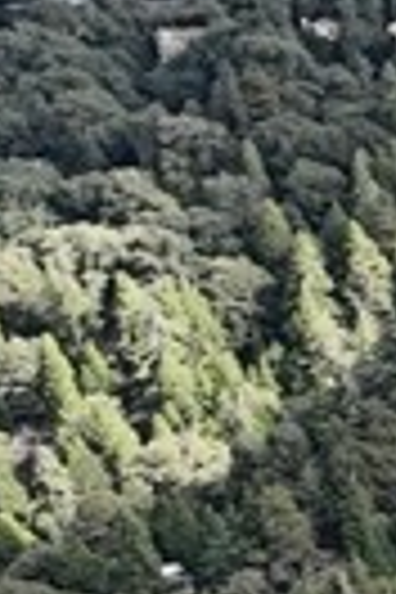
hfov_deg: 5.1
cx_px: 2200
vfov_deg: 10.6
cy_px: 556
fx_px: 3184
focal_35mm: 193
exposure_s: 1/1600
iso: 230
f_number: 2.8
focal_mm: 12.29
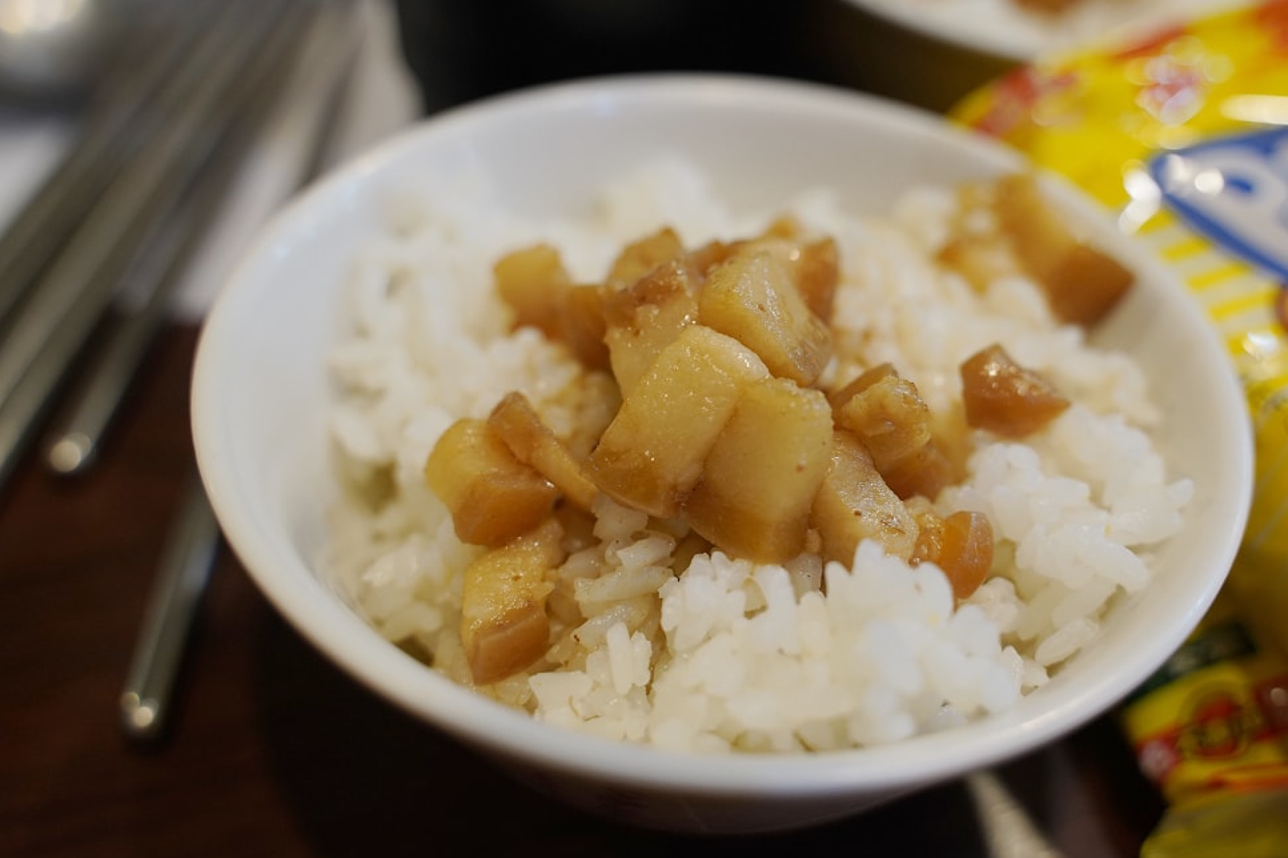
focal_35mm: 36
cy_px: 353
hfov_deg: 52.8
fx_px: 1287
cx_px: 766
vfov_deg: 36.7
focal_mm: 29
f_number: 4
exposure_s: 1/60
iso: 1000
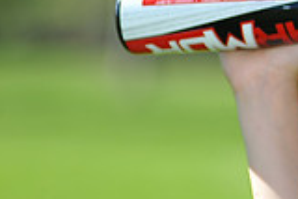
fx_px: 5394
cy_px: -56
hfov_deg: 3.2
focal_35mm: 651
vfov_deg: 2.1
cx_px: 507
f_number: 4.5
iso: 200
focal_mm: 180
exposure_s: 1/800
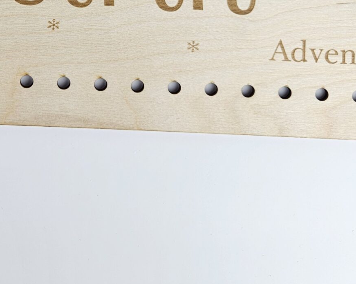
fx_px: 695
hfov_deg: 28.1
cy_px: -72
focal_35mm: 66
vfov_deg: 21.2
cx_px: 71
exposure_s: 1/100
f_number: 1.8
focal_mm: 5.4
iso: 32
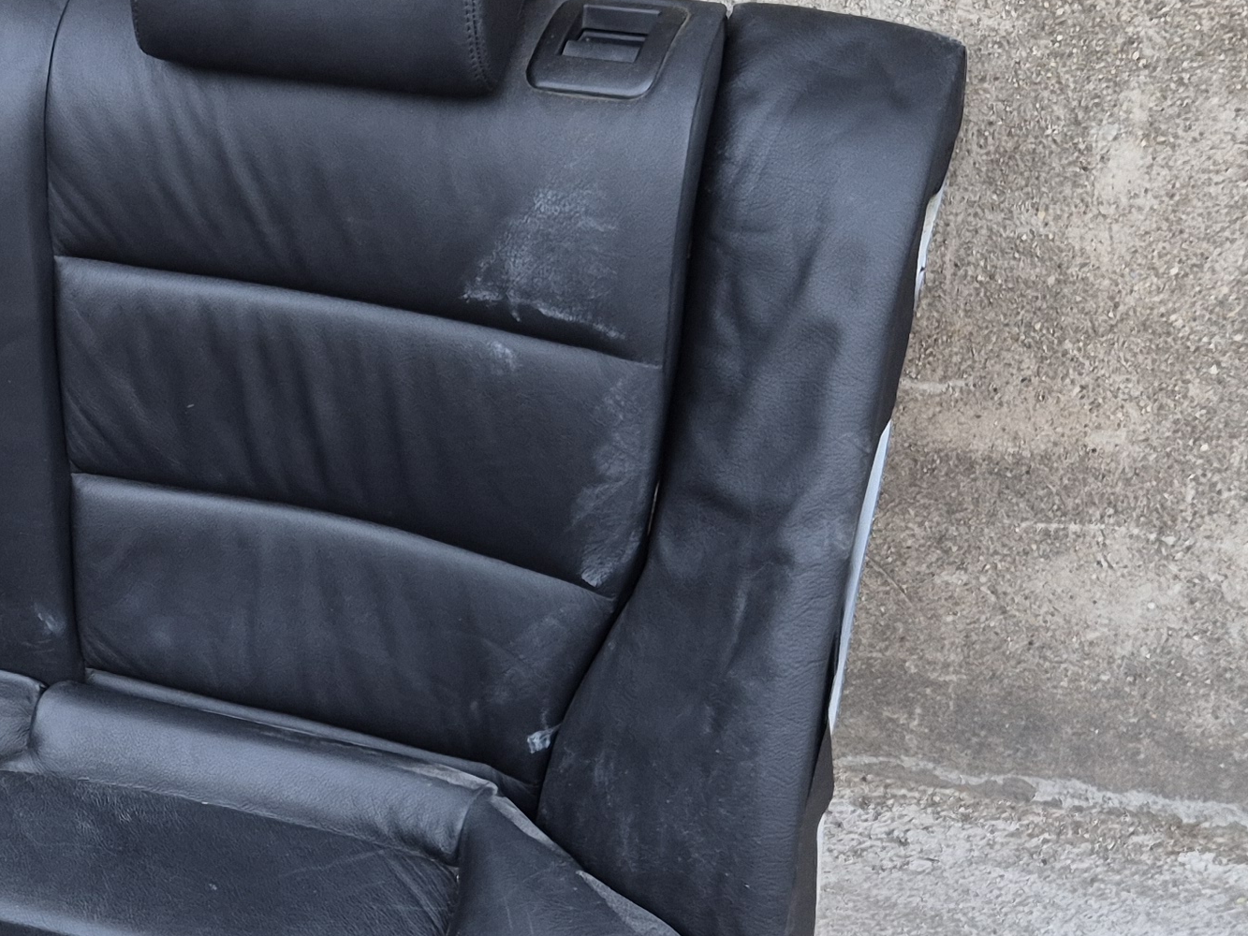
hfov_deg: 26.6
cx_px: -18
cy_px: 718
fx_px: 2488
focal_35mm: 69
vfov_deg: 21.1
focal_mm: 5.4
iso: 100
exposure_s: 1/180
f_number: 1.8
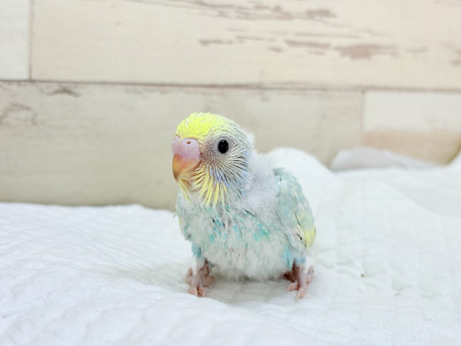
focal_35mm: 52
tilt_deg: -8.5
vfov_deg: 28.0
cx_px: 230
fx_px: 693
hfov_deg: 36.8
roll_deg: -2.9
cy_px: 173
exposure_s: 1/50
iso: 50
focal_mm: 5.96
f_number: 1.6
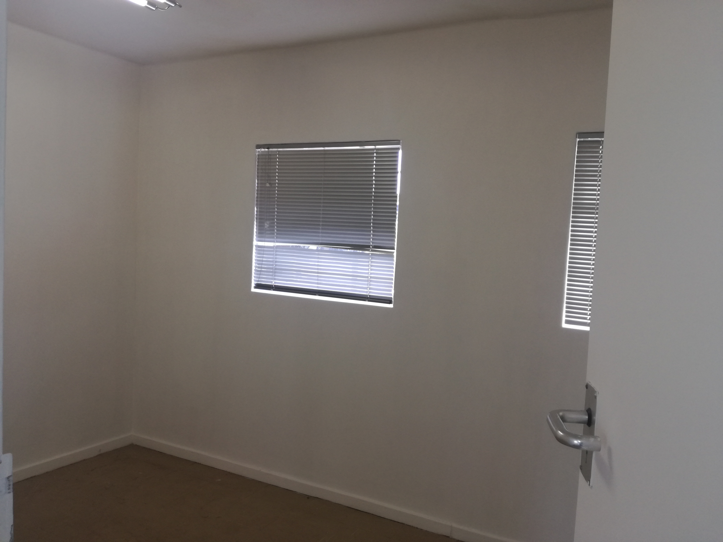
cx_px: 362
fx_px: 564
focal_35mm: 27
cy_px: 271
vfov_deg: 51.4
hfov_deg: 65.3
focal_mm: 3.79
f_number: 2
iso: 80
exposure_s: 1/33.3
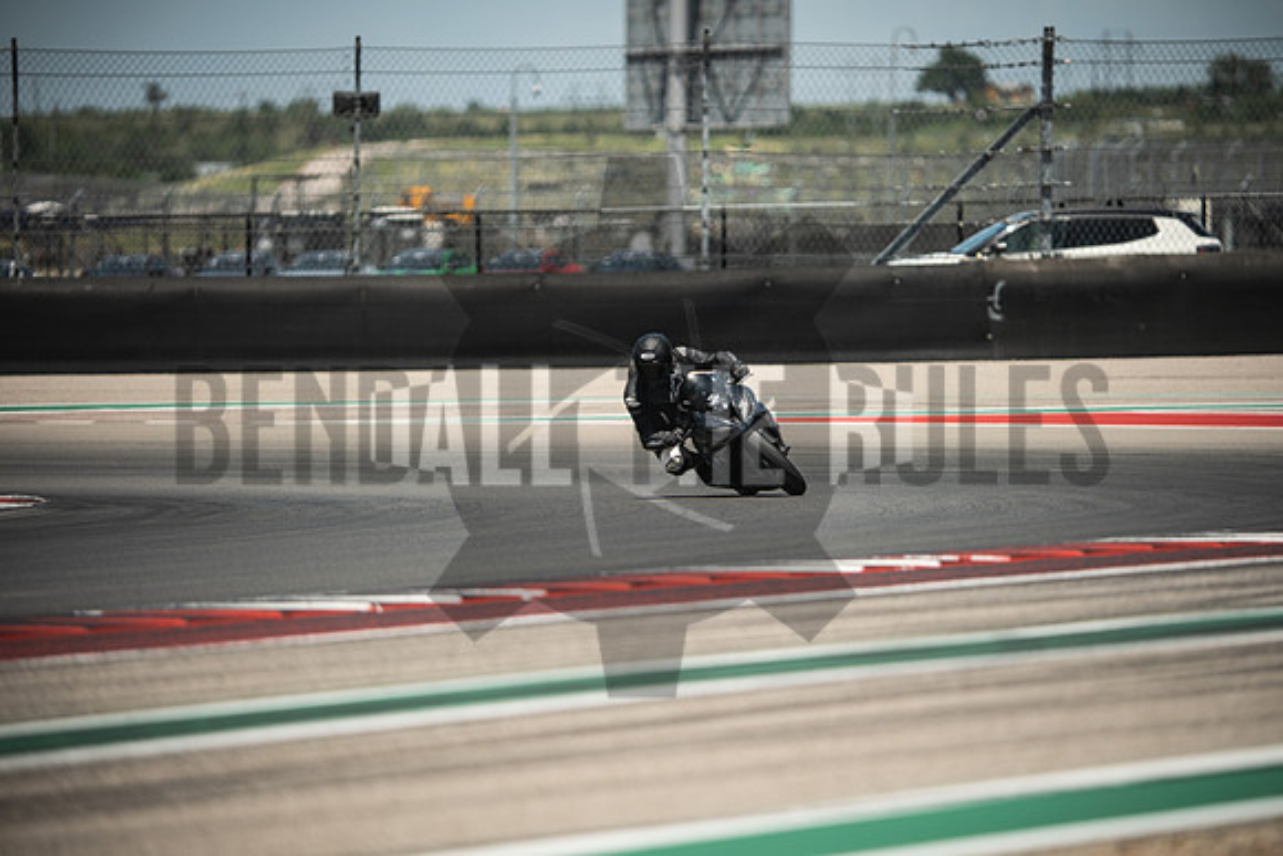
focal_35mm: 300
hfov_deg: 6.9
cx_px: 642
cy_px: 428
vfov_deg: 4.6
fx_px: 10694
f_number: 2
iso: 200
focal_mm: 200
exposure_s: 1/250
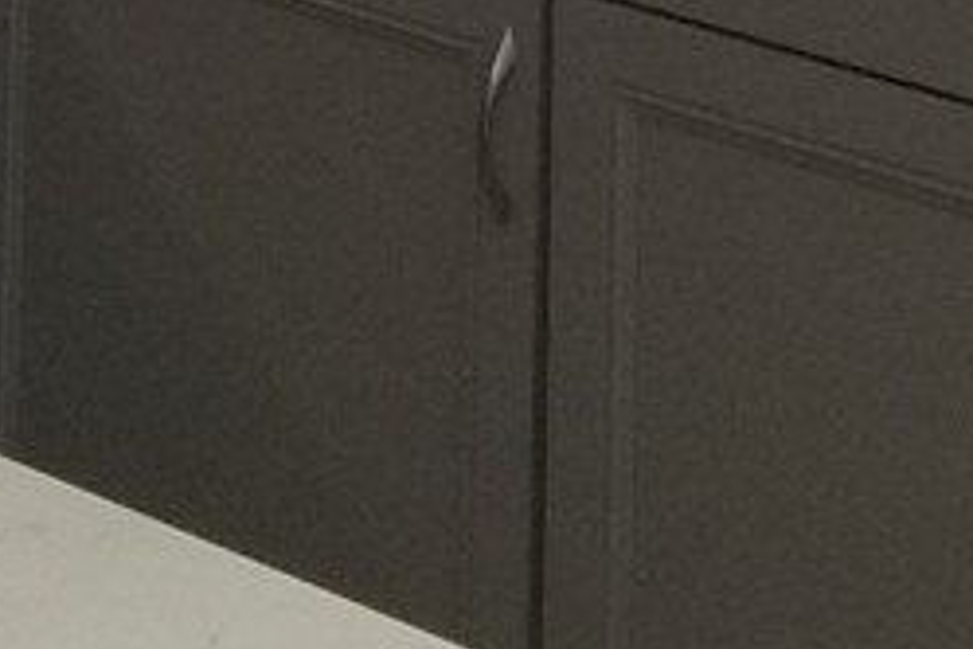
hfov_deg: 11.7
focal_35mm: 174
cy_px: -1474
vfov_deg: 6.9
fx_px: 4702
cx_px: 98
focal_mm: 4.25
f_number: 1.7
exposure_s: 1/60
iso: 160
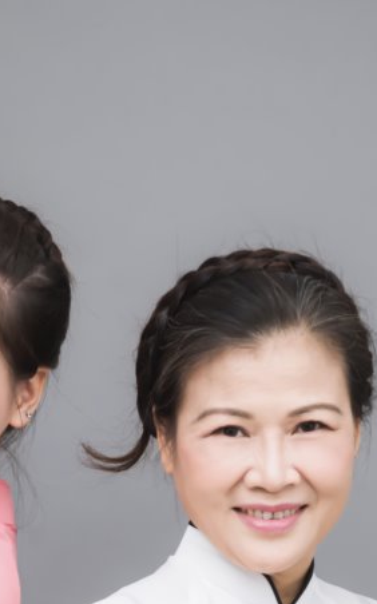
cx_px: 51
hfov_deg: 8.1
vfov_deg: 12.8
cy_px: 668
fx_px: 2650
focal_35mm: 161
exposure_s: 1/125
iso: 200
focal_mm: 56
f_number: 5.6
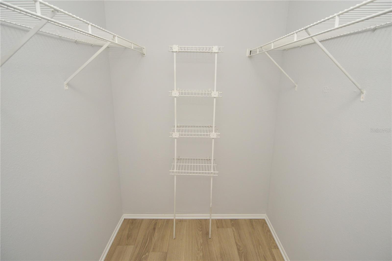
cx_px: 196
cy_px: 130
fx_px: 196
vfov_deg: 67.3
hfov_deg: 90.1
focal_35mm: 18
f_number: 4
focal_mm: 12
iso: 640
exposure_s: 1/60
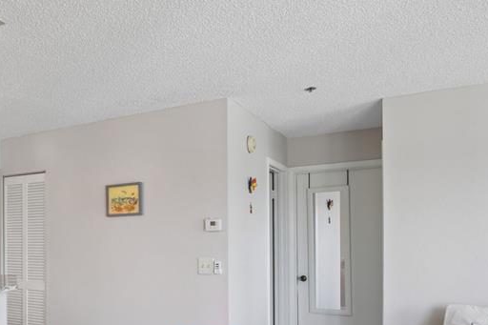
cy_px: 249
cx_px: 89
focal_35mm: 34
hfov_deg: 51.8
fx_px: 461
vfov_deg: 37.8
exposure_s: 1/13
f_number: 8
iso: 400
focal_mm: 17
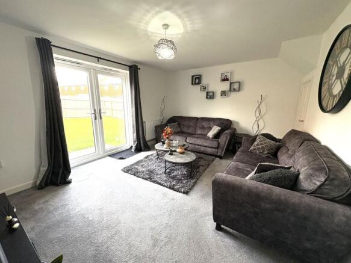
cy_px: 132
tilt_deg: -11.6
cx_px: 176
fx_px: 142
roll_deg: +0.0
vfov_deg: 85.7
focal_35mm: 14
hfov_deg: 102.1
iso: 160
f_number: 2.2
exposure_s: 1/99
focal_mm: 2.22
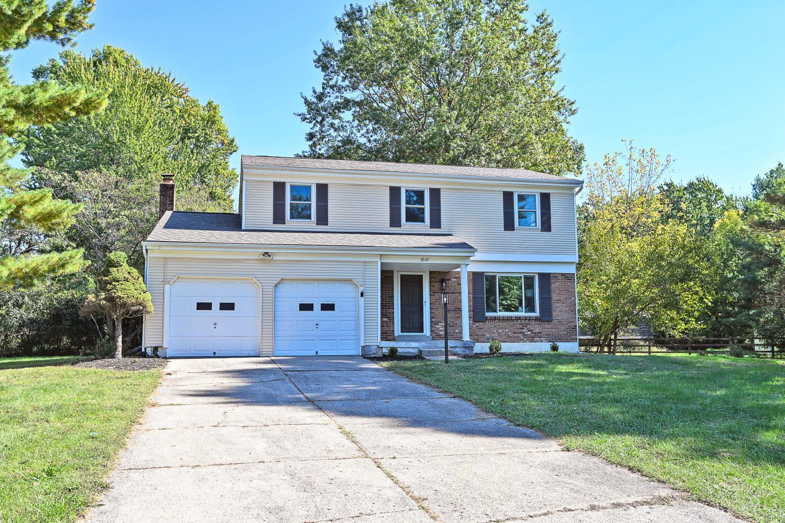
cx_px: 392
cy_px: 262
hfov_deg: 61.9
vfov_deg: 43.6
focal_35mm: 30
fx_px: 654
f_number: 5.6
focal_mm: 30
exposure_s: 1/250
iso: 100
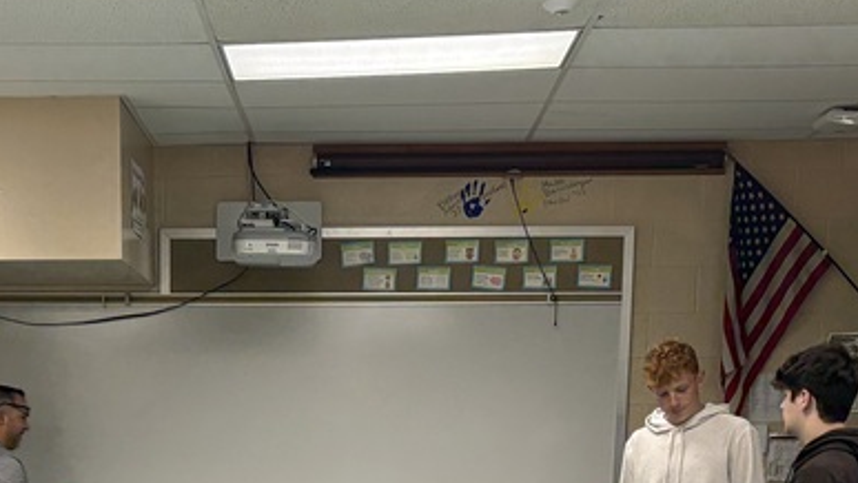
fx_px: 1707
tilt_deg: -11.8
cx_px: 262
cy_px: 787
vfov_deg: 14.7
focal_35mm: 75
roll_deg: +0.5
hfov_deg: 28.0
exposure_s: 1/120
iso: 200
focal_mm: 5.96
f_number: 1.6
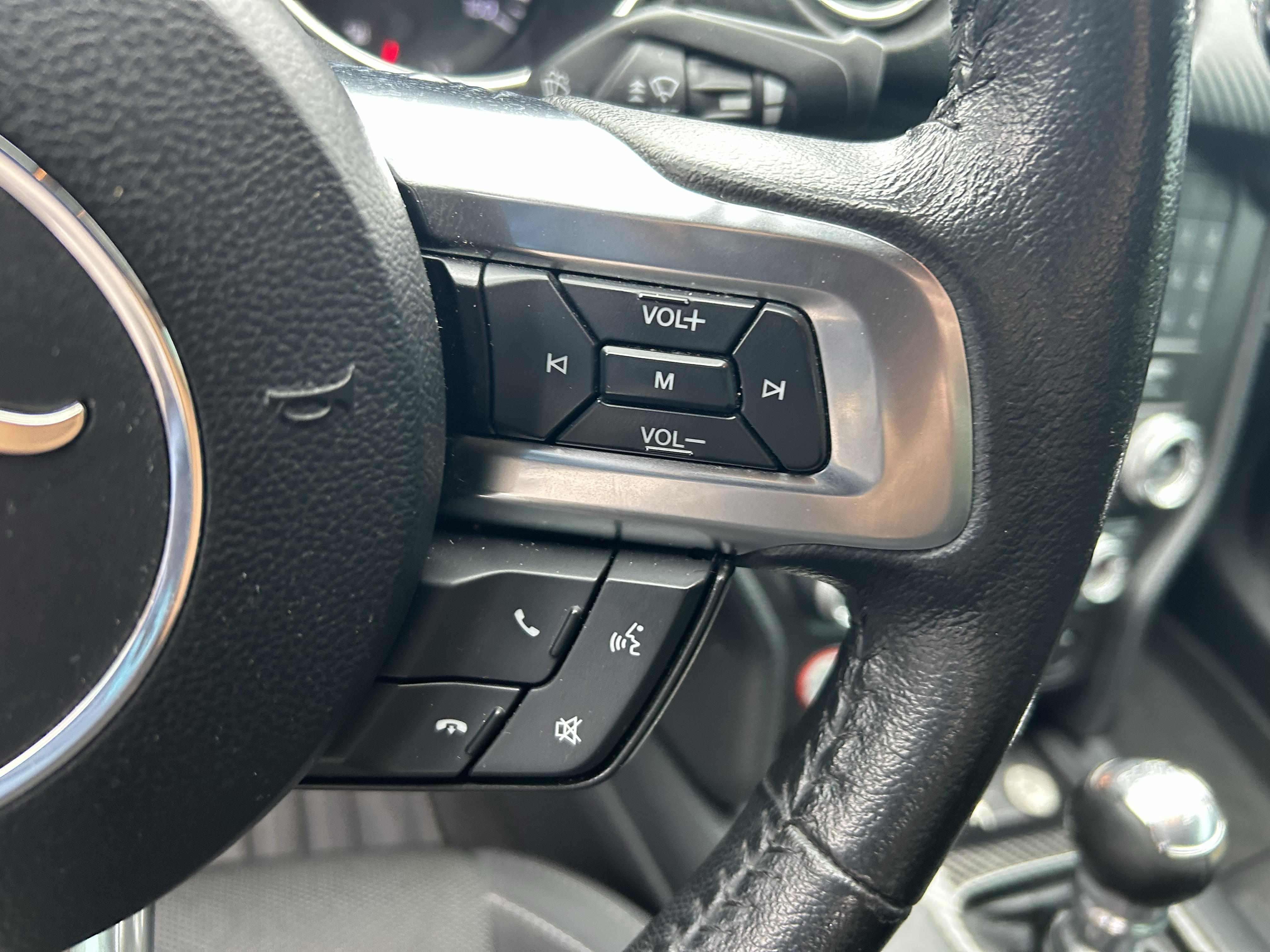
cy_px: 476
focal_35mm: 26
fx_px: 954
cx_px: 635
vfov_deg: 53.1
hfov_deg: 67.3
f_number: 1.5
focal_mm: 5.7
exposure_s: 1/60
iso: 200
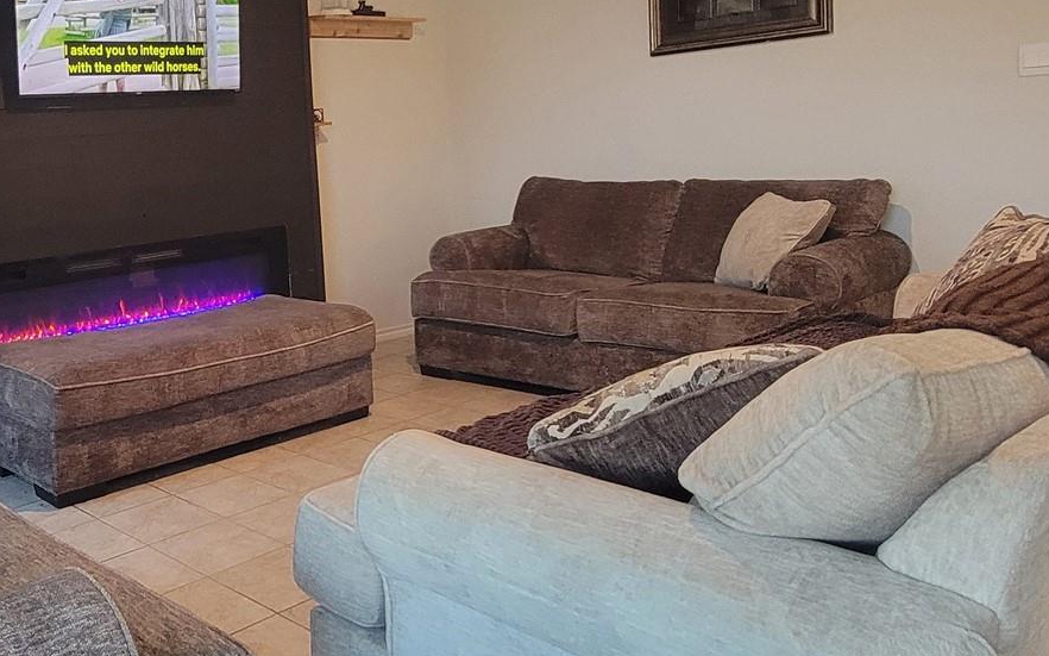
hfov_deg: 56.1
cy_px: 277
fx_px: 915
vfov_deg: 39.3
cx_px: 237
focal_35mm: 32
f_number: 2.2
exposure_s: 1/30
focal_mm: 2.2
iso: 400
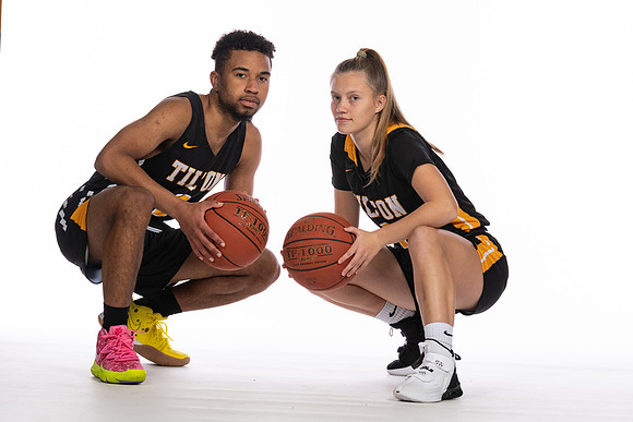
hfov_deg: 11.5
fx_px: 3136
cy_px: 223
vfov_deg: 7.7
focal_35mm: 178
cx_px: 299
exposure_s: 1/100
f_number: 5.6
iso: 100
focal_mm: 100
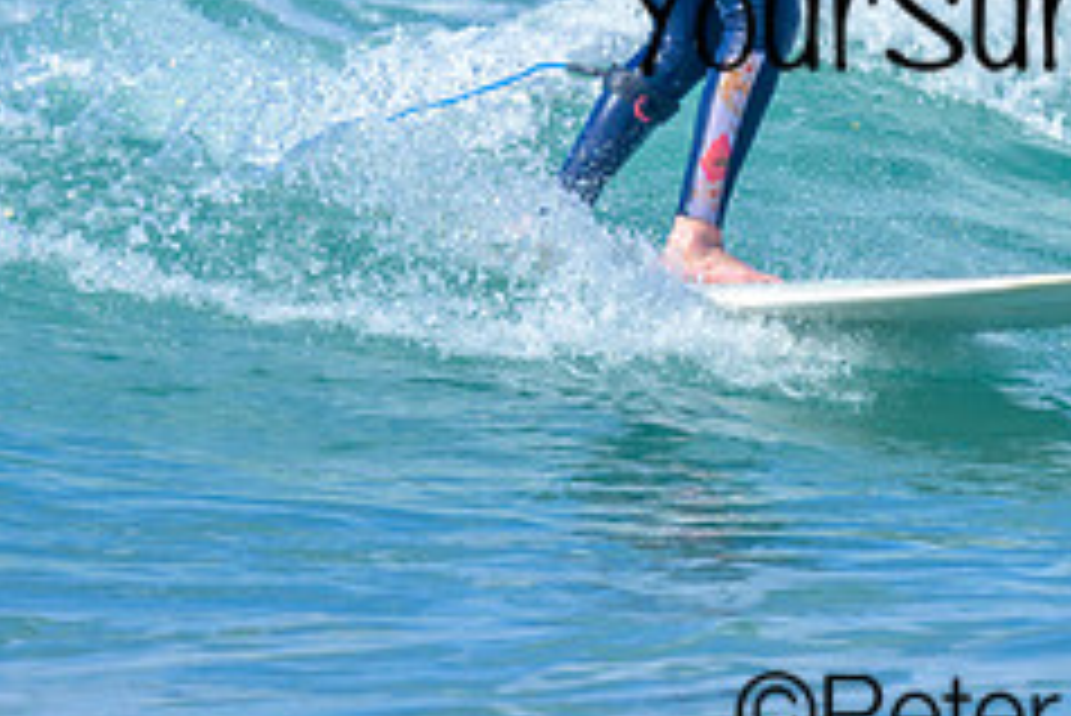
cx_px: 595
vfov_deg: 0.5
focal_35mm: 2676
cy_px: -10
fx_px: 79656
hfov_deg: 0.8
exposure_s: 1/2000
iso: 280
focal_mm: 800
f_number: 6.3
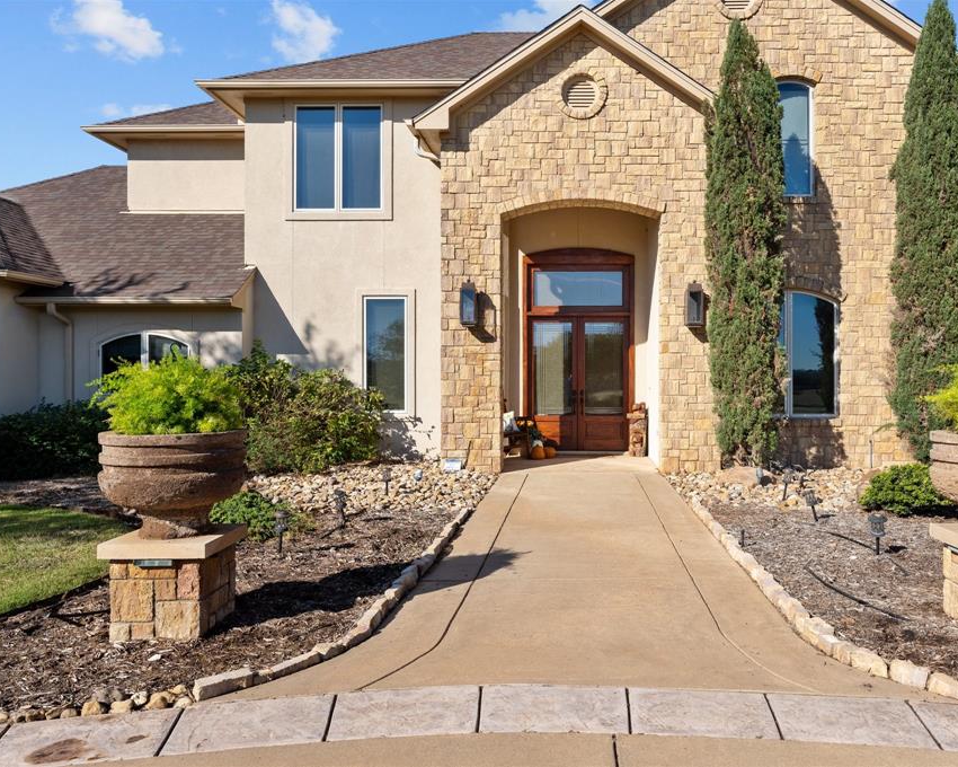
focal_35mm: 27
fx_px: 753
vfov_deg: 53.9
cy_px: 384
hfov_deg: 64.4
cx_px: 567
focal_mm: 23.5
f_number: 8
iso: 250
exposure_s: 1/800
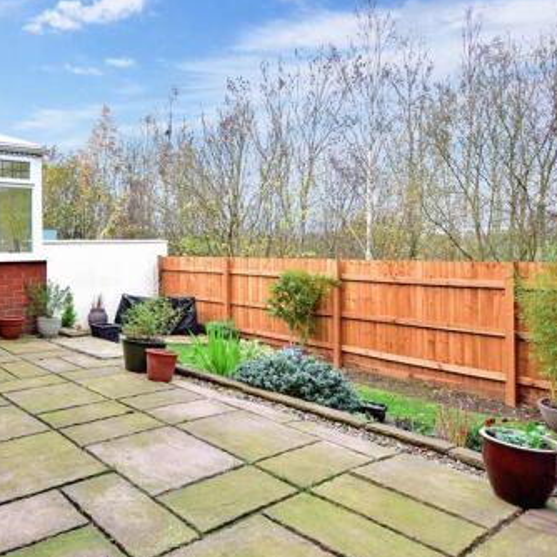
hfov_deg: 58.3
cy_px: 239
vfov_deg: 62.7
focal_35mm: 25
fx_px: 455
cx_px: 115
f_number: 5
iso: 200
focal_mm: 10
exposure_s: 1/100
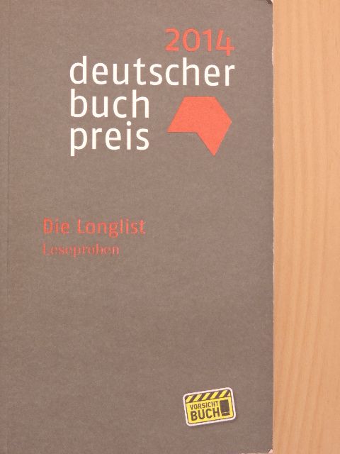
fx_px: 982
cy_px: 227
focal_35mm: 75
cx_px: 170
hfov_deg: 19.6
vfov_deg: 26.0
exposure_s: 1/15
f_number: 3.9
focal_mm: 13.3
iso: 400
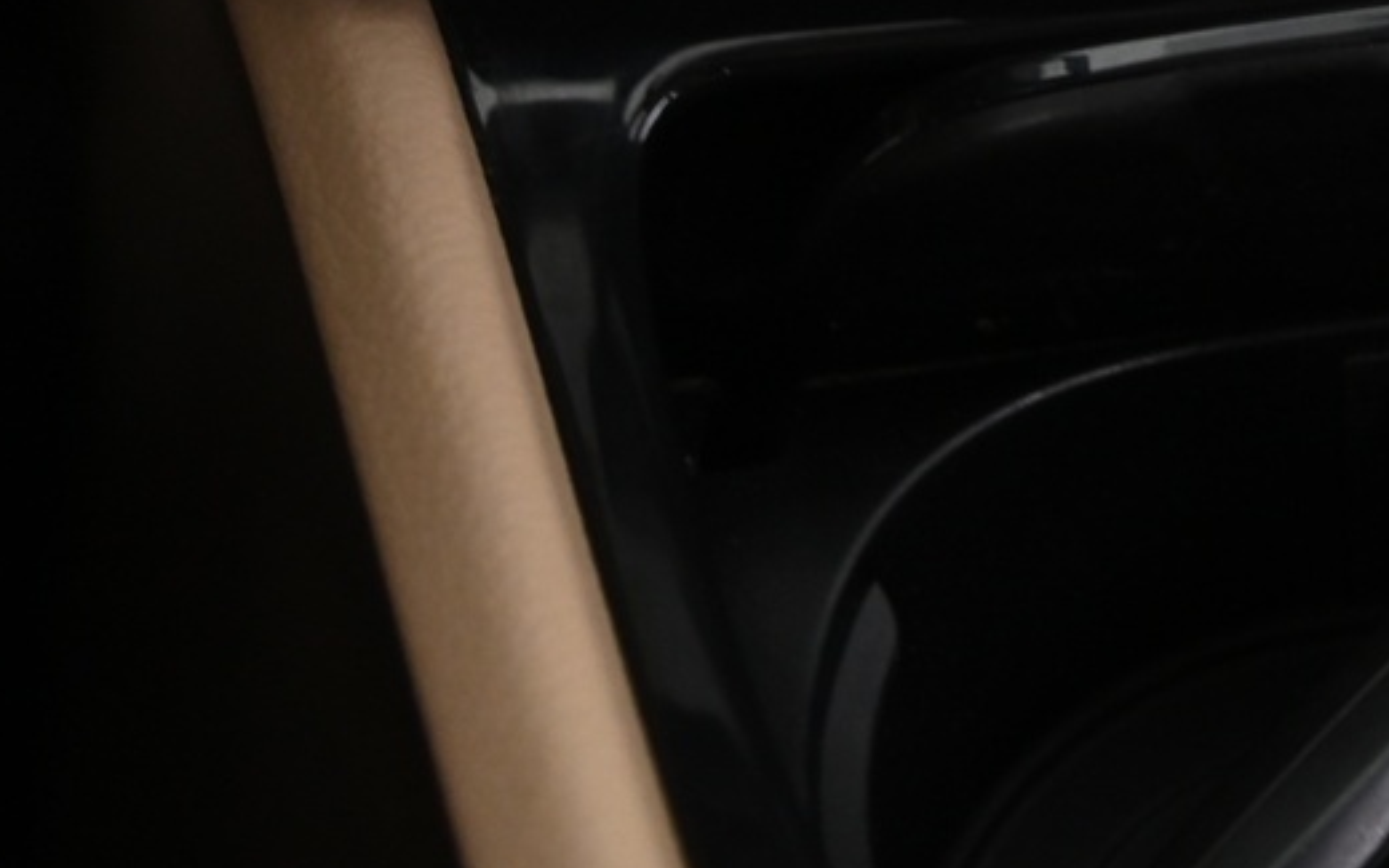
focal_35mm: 140
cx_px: 1961
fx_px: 5300
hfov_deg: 14.1
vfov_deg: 9.1
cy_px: -518
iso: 2000
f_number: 4
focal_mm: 44
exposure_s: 1/13
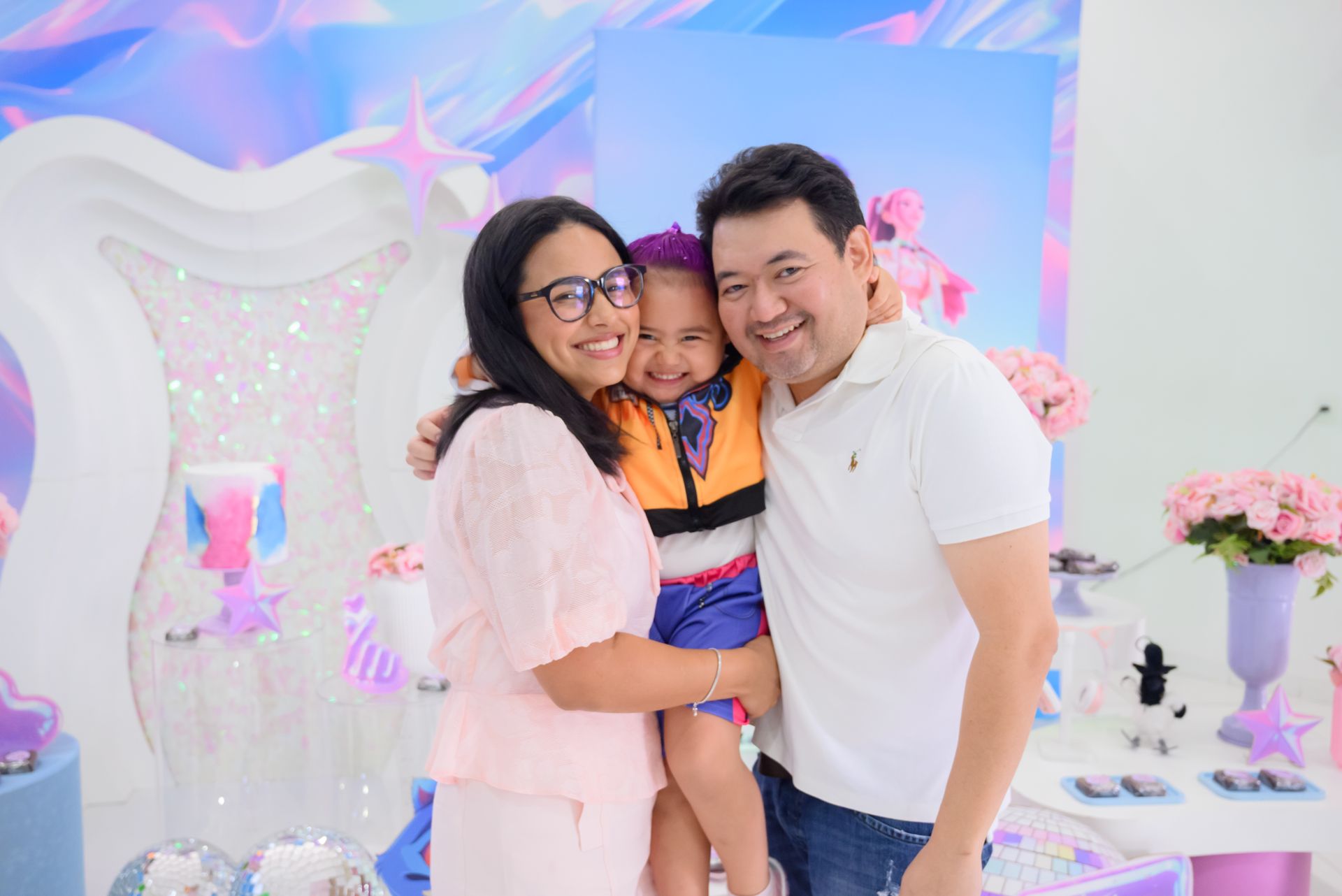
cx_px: 671
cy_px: 448
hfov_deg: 58.7
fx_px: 1193
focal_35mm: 32
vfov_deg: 41.2
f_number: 4
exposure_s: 1/160
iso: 2000
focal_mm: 32
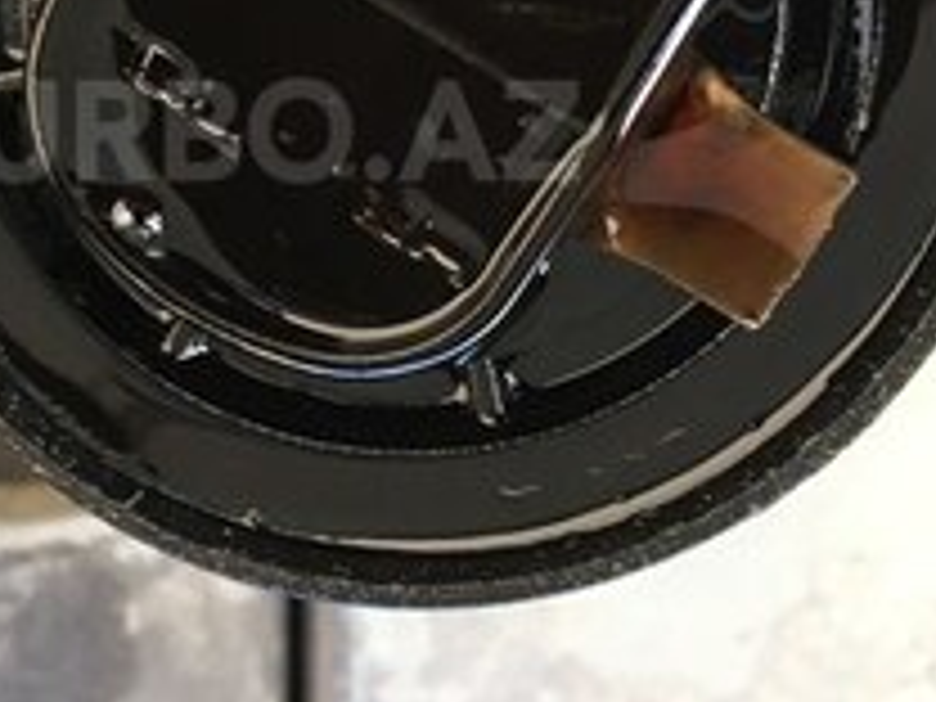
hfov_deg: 27.8
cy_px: 130
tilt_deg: -65.5
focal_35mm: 69
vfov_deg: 21.0
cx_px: 234
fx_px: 1866
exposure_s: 1/33
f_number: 2.2
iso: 100
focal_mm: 4.15
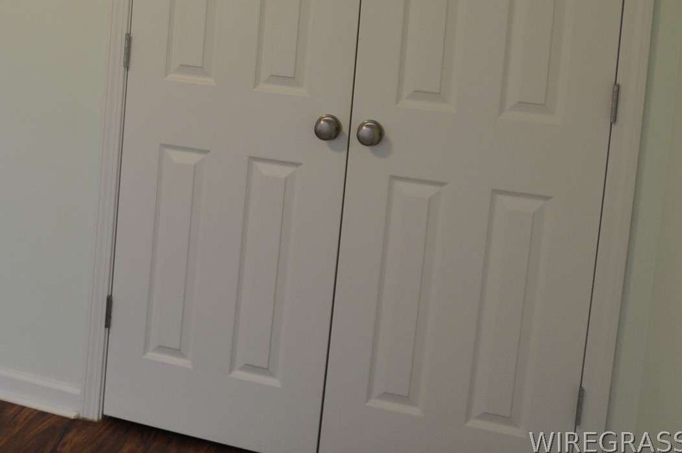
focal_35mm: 56
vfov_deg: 23.1
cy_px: -6
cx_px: 51
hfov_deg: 33.5
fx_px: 1060
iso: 400
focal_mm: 18
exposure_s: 1/30
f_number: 5.6
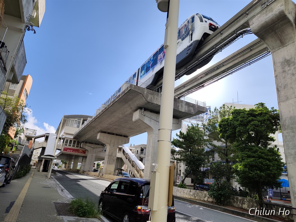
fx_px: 197
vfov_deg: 58.9
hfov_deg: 73.9
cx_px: 148
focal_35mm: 23
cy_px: 111
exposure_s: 1/2000
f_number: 1.7
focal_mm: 6.07
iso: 80
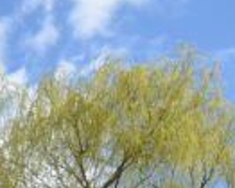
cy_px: 523
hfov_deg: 8.4
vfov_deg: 6.6
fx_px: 1524
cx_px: -205
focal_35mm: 219
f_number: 6.3
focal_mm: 20
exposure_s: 1/2000
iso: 400
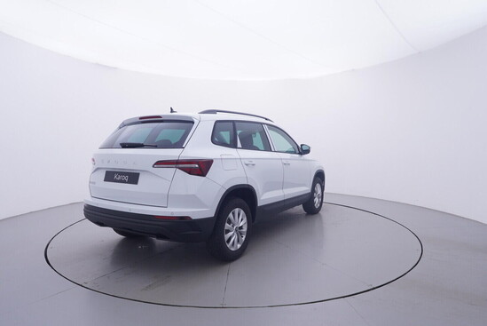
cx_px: 244
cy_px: 163
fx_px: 305
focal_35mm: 22
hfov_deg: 77.3
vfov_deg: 56.2
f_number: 5
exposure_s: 1/80
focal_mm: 15
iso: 200
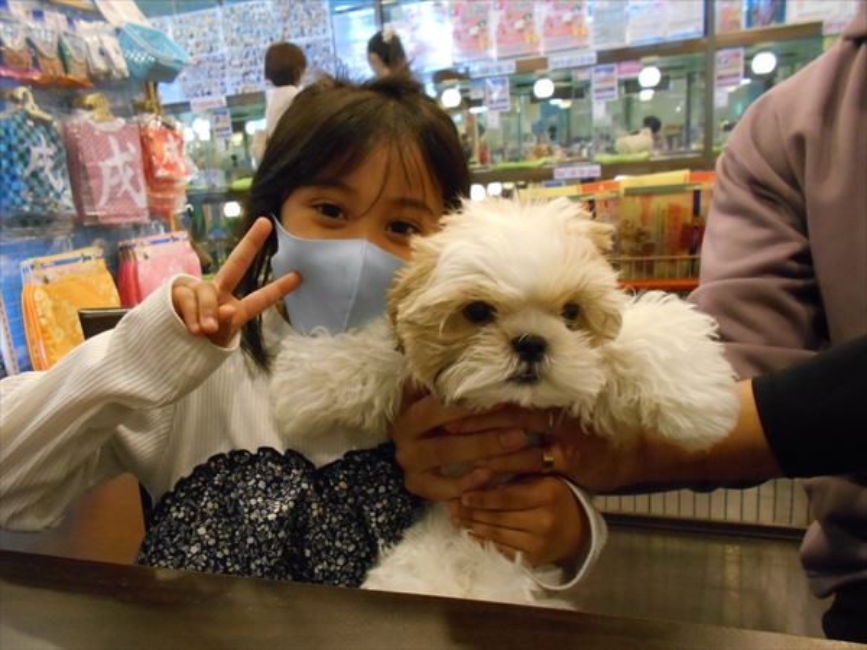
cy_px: 325
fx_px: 651
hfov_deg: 67.3
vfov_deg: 53.1
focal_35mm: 26
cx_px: 434
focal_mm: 4.6
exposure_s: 1/80
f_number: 3.2
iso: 800
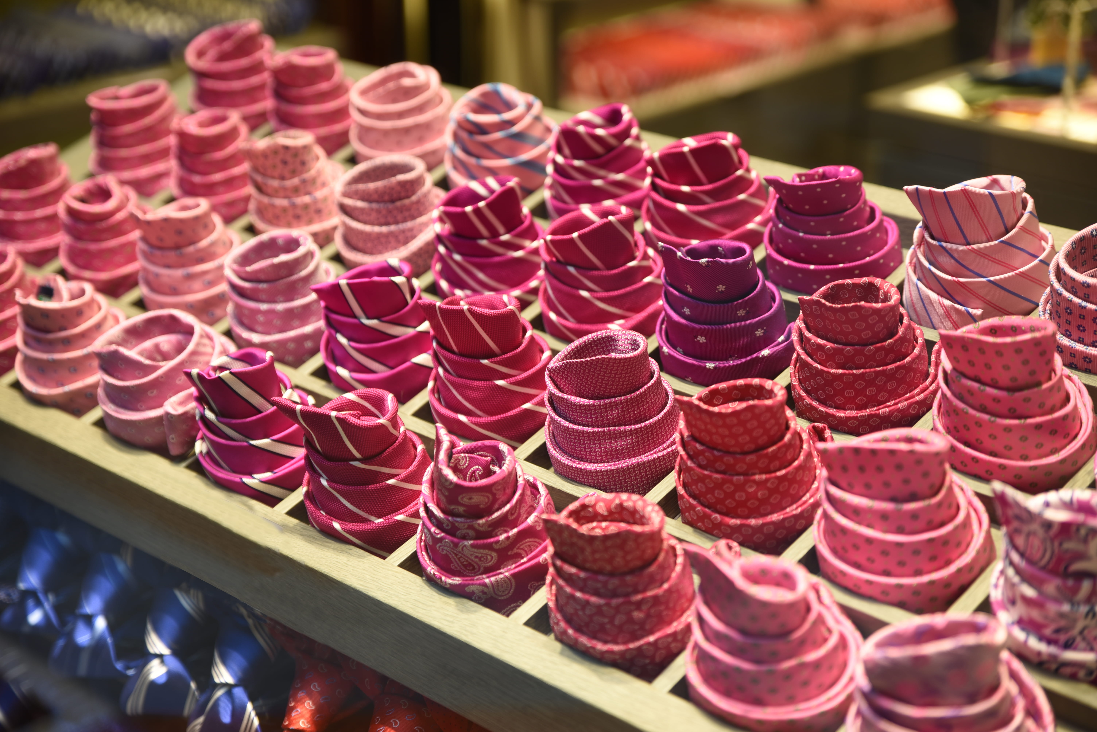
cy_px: 366
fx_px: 2134
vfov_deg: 19.5
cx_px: 548
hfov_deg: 28.8
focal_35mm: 70
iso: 100
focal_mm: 70
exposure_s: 1/30
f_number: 2.8
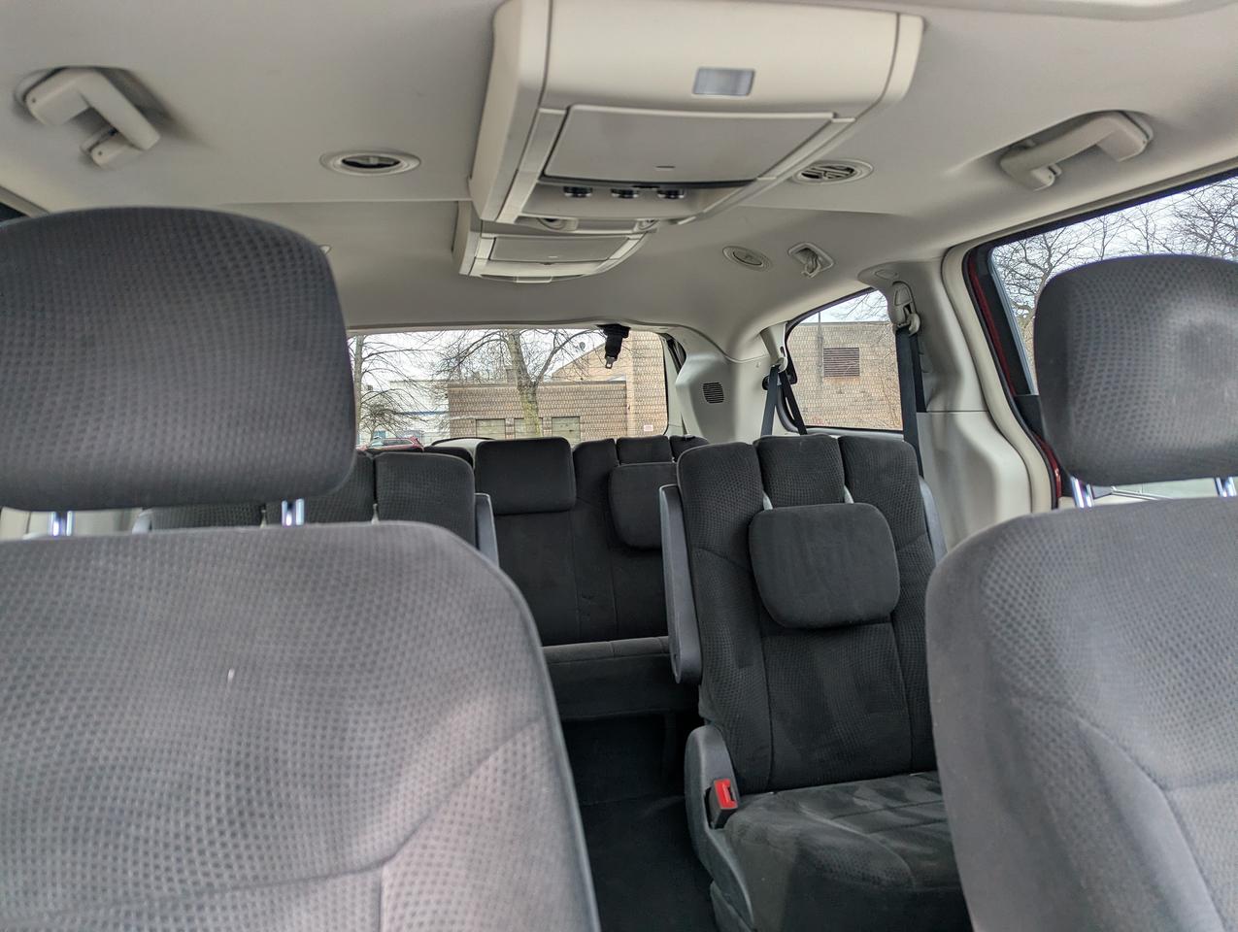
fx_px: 860
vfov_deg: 56.9
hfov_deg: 71.5
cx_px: 619
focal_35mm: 24
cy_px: 466
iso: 51
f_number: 1.85
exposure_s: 1/111
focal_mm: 6.81
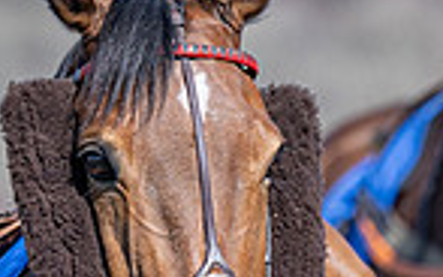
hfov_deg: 2.2
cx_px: 553
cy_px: 406
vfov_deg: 1.4
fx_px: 11317
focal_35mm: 937
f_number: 4
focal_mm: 170
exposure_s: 1/2000
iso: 140
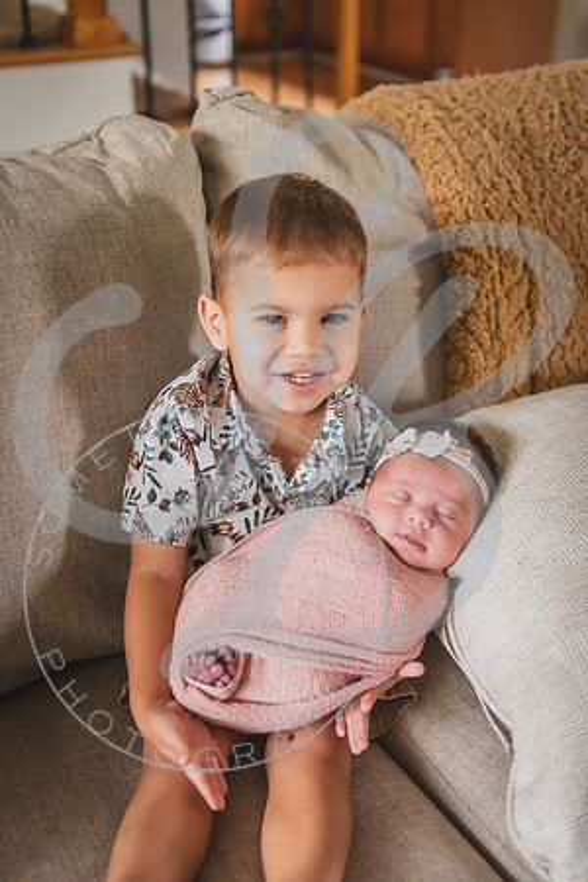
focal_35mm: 44
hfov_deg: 30.5
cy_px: 441
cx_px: 294
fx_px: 1078
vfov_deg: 44.5
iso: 1600
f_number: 2.8
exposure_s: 1/200
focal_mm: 44
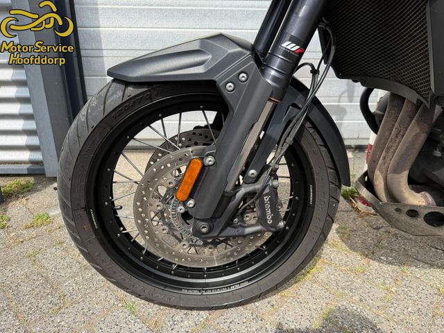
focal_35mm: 24
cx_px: 222
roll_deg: -1.0
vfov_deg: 56.8
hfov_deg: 71.6
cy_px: 166
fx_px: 308
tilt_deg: -21.1
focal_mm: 6.76
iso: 100
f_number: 1.78
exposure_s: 1/2703
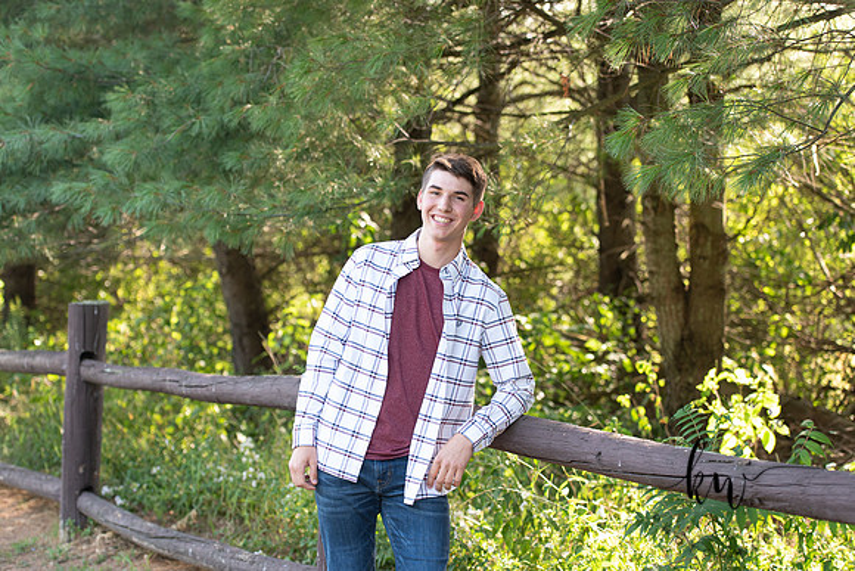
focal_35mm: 70
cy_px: 286
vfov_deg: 19.5
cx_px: 428
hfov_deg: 28.8
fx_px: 1663
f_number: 3.2
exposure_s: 1/250
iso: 400
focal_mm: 70
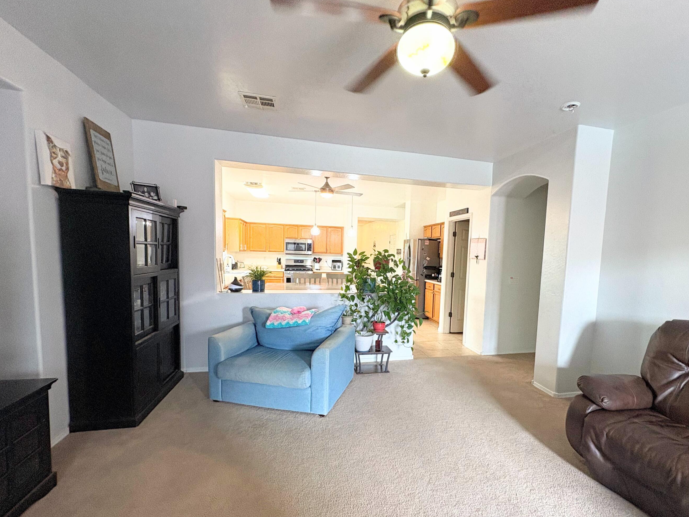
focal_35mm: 16
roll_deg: -1.6
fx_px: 318
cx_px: 380
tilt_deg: -4.9
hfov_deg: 94.2
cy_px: 280
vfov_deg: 78.0
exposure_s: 1/60
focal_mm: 2.22
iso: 320
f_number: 2.2
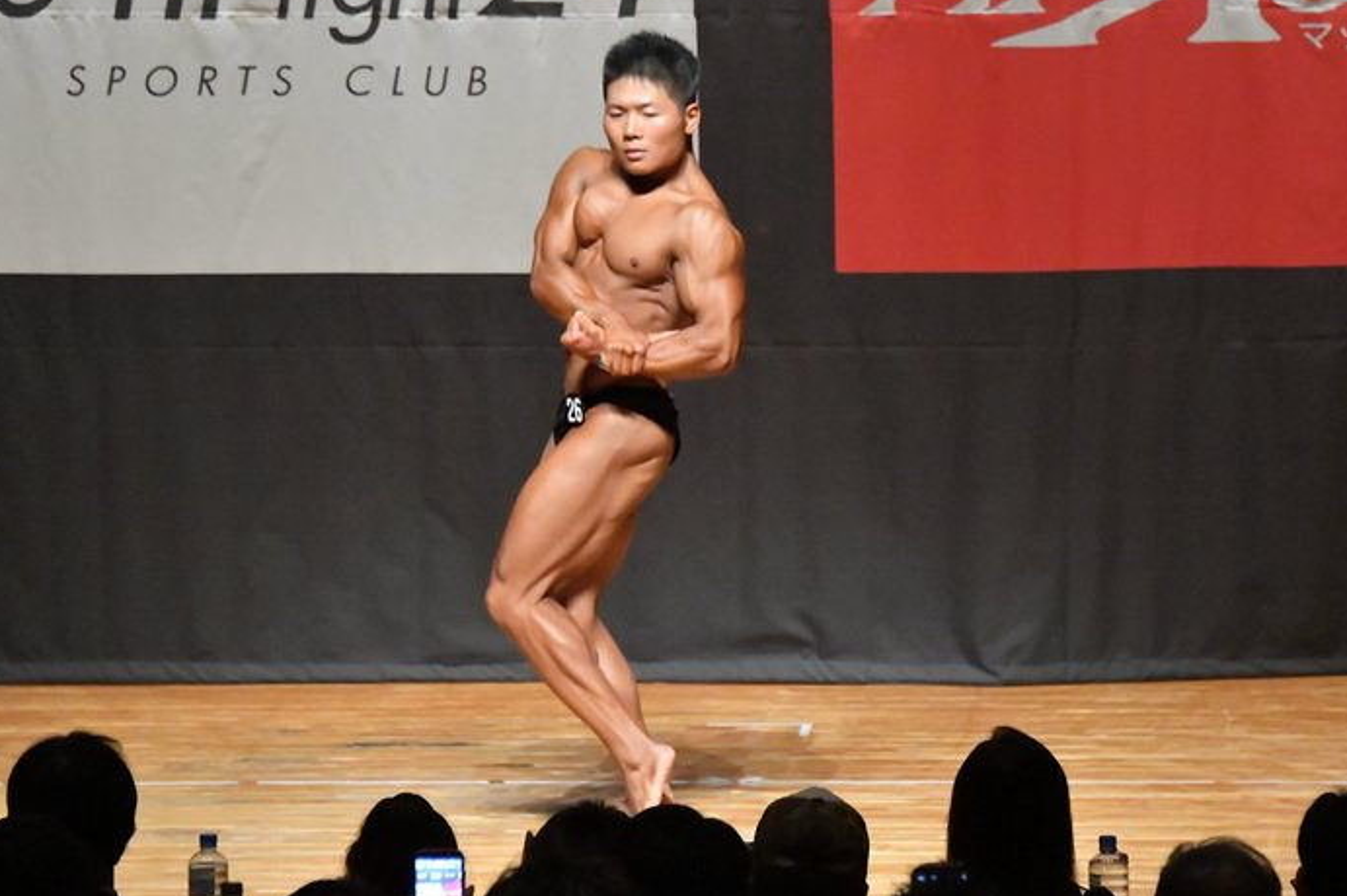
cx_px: 650
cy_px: 411
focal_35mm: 303
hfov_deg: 6.8
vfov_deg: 4.5
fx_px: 11331
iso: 16000
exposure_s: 1/400
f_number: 5.6
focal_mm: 180
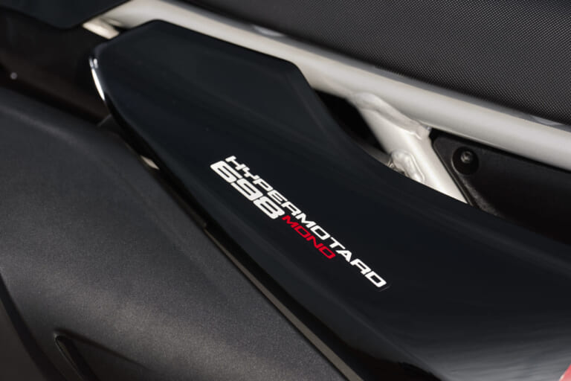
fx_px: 3172
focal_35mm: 200
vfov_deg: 6.9
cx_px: 286
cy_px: 190
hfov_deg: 10.3
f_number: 6.3
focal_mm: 200
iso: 125
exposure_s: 1/500
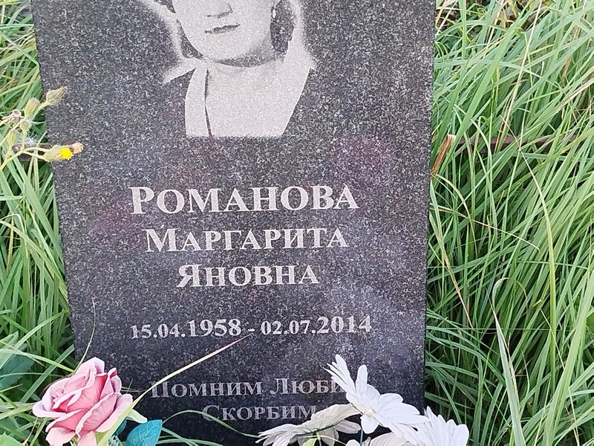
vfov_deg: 20.4
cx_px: 297
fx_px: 1235
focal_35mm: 72
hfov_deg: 27.0
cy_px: 223
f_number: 1.7
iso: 160
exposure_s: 1/33
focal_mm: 5.31
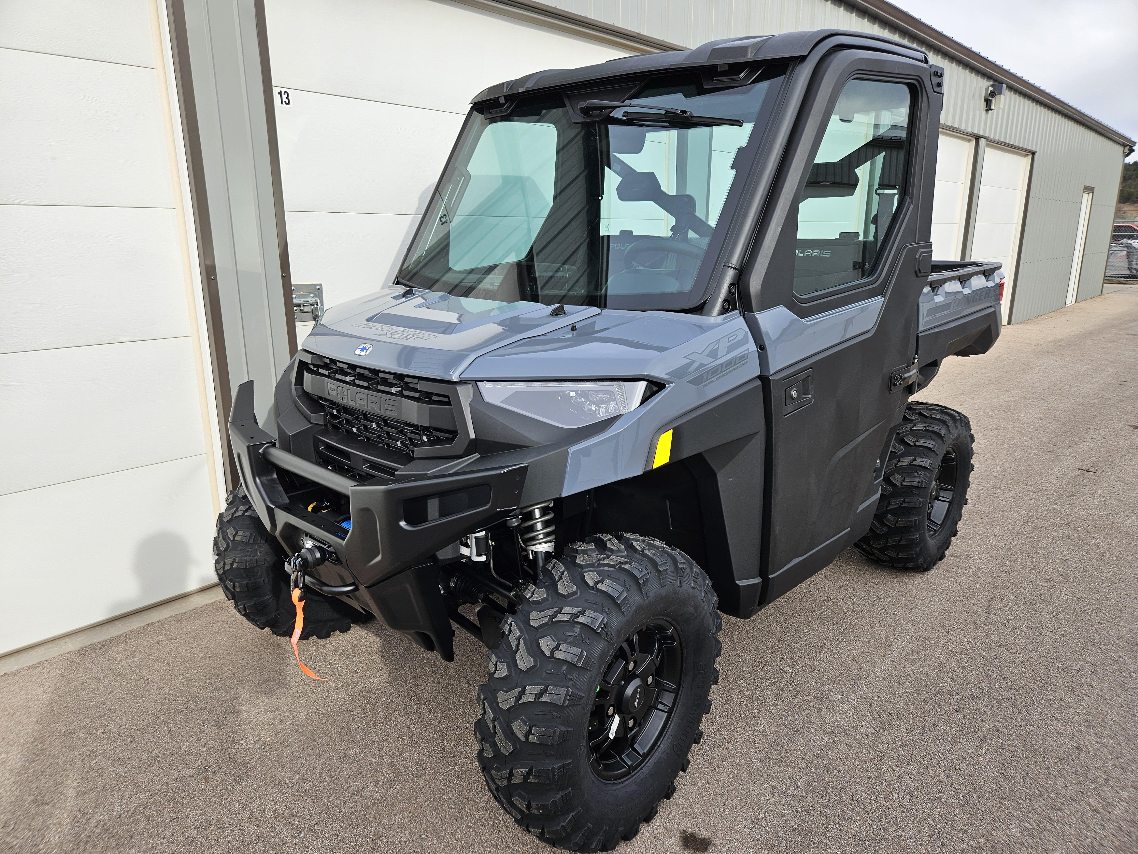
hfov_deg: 73.9
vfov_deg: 58.9
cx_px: 569
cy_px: 427
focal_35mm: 23
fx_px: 756
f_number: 1.8
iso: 25
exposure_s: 1/571
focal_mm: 5.4
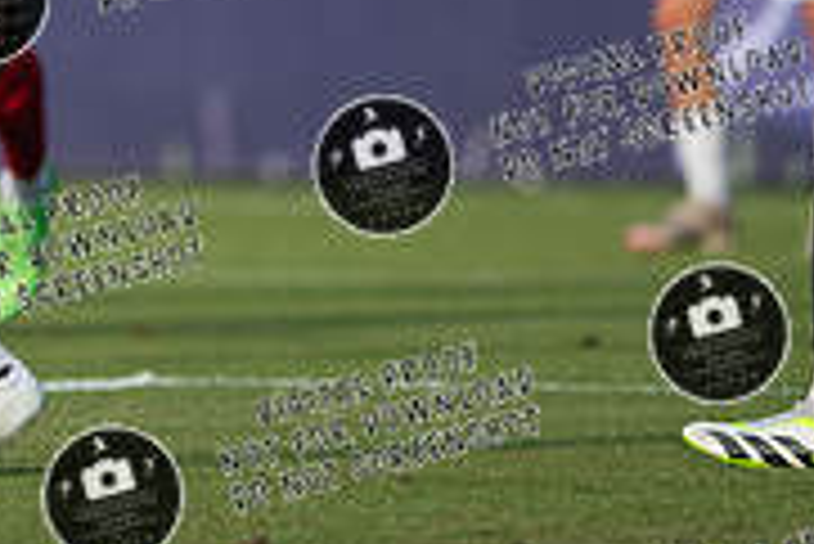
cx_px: -249
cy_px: -394
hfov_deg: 1.9
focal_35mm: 1108
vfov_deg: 1.2
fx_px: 25072
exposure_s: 1/1600
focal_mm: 300
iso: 280
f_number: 3.2
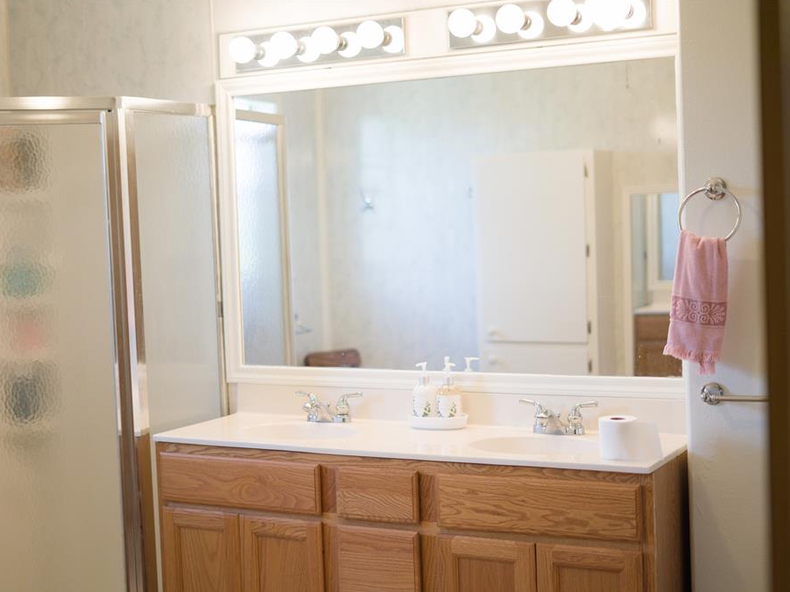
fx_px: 1255
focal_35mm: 55
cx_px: 357
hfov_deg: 34.9
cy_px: 297
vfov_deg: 26.6
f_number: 1.8
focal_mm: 50
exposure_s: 1/200
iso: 400
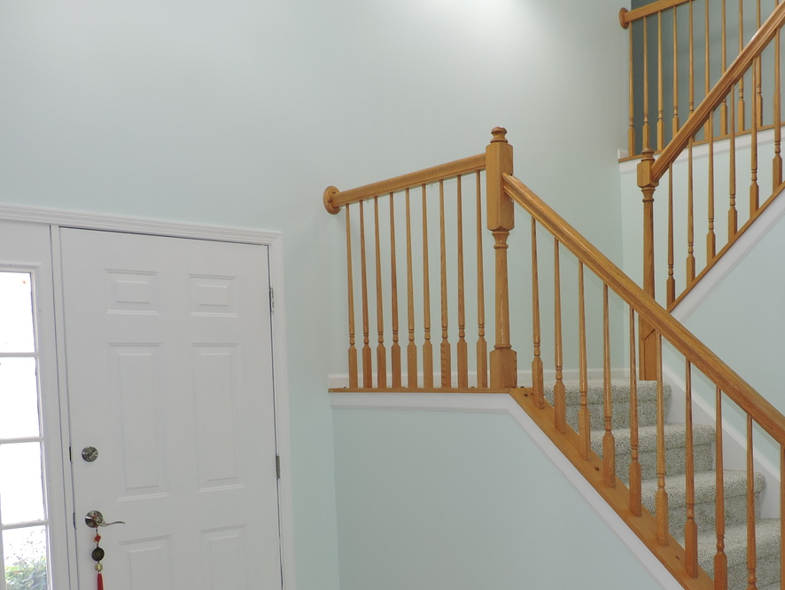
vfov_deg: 36.1
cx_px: 497
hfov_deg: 47.4
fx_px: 885
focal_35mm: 39
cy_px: 432
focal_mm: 4.3
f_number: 3
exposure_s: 1/40
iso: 100
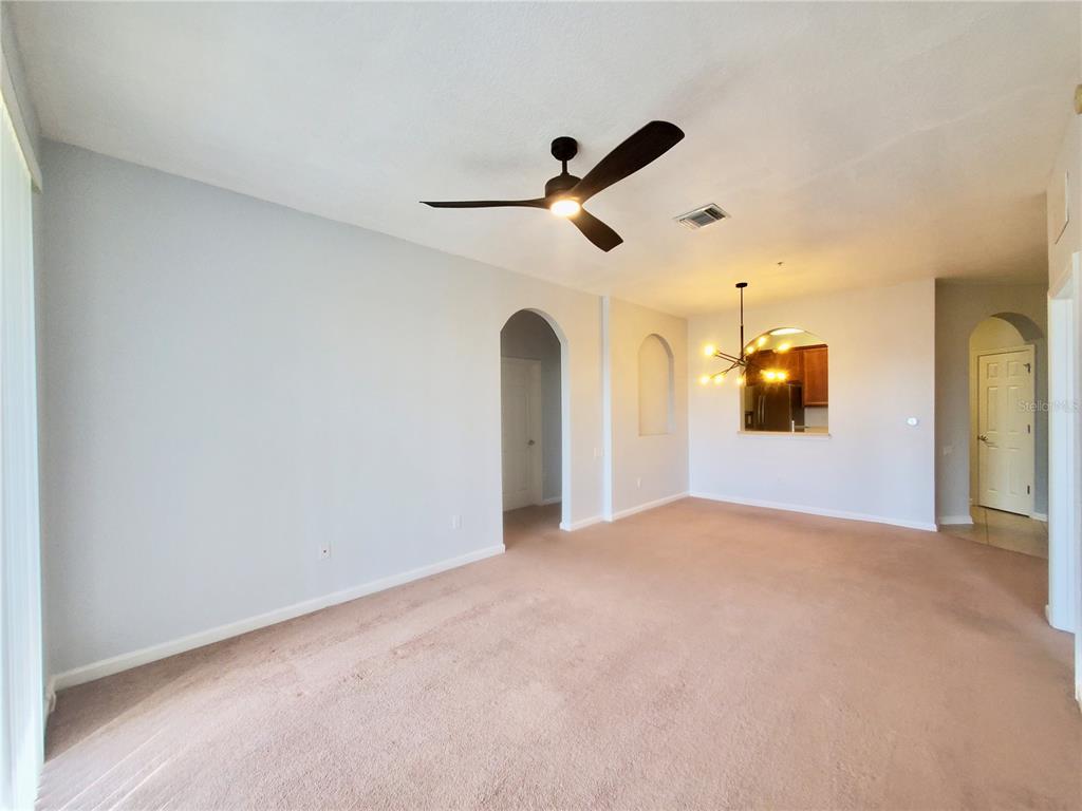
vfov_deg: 89.9
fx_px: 406
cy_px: 406
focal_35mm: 13
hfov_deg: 106.2
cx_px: 541
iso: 125
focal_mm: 1.8
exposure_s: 1/60
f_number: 2.2
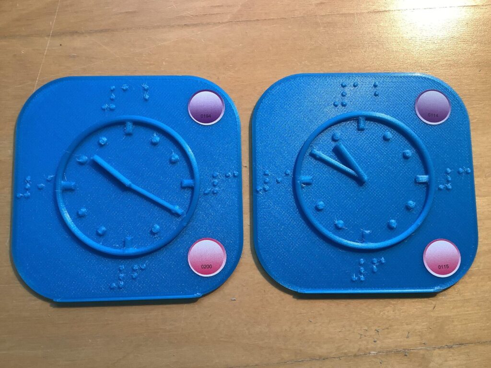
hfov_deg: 58.4
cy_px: 184
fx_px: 440
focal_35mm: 31
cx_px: 246
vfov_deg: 45.4
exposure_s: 1/50
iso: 100
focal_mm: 3.3
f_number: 2.4
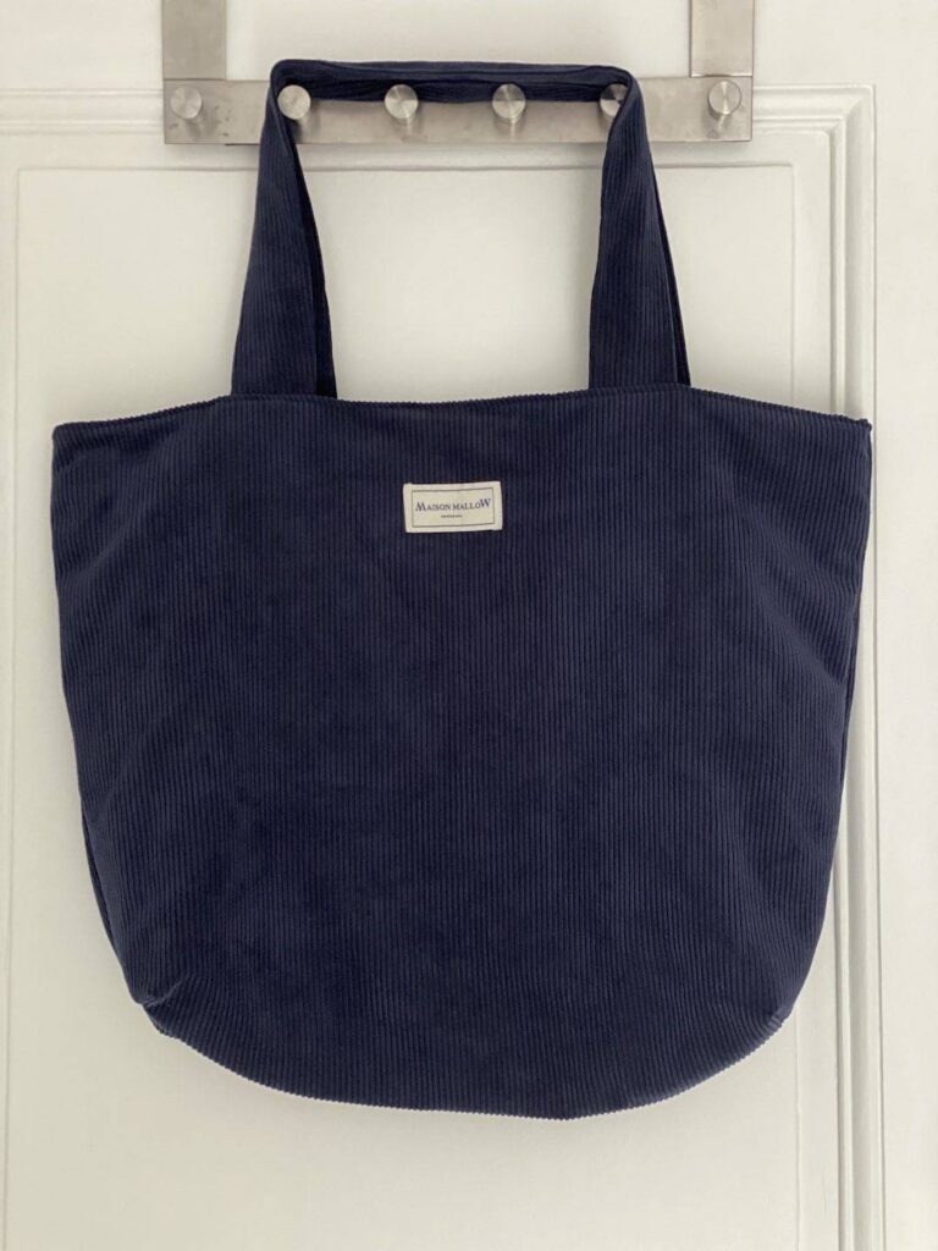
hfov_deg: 28.0
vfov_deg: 36.8
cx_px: 469
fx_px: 1879
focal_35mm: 52
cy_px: 626
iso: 400
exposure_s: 1/29
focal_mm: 6
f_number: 2
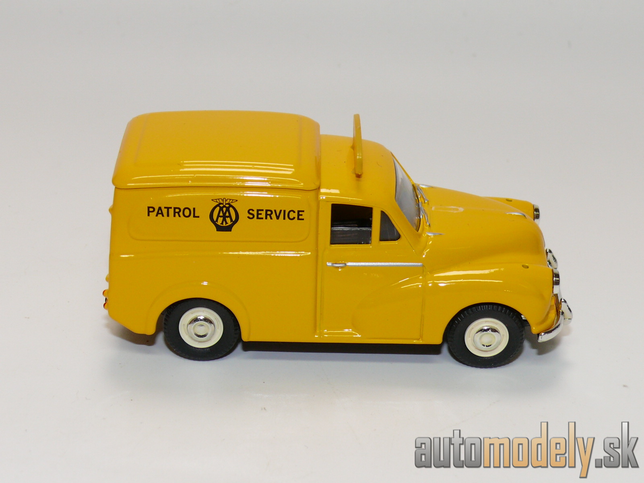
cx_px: 322
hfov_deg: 24.1
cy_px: 242
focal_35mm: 81
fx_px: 1507
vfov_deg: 18.2
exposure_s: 1/30
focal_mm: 11.8
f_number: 4
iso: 100
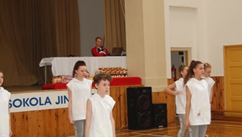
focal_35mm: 79
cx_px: 147
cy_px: 93
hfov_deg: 26.8
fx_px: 506
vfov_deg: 15.3
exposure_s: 1/60
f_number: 4.5
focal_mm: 31
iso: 500
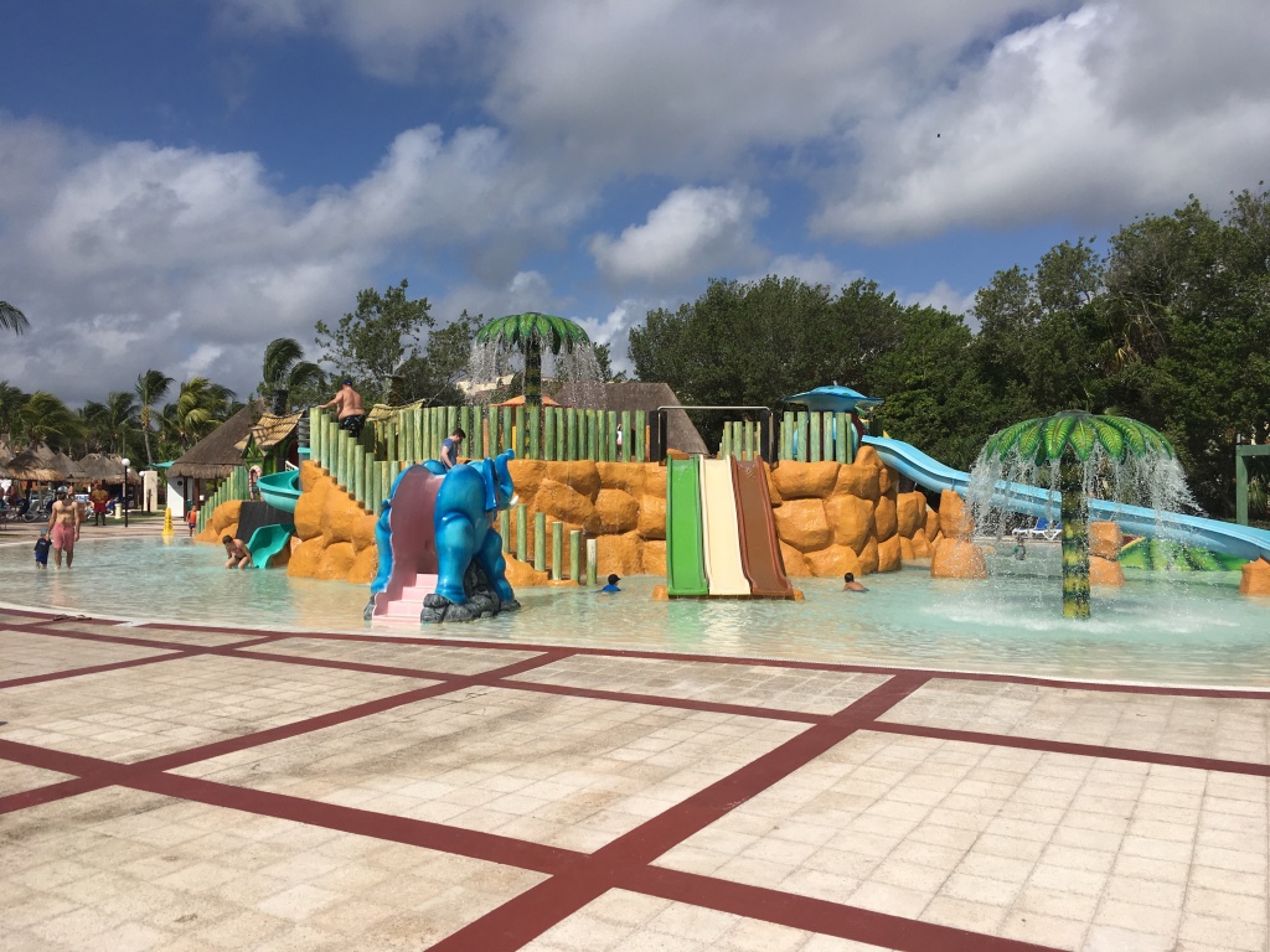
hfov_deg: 61.7
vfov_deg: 48.2
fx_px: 1064
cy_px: 476
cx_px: 635
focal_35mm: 29
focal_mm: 4.15
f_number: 2.2
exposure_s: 1/3846
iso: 25
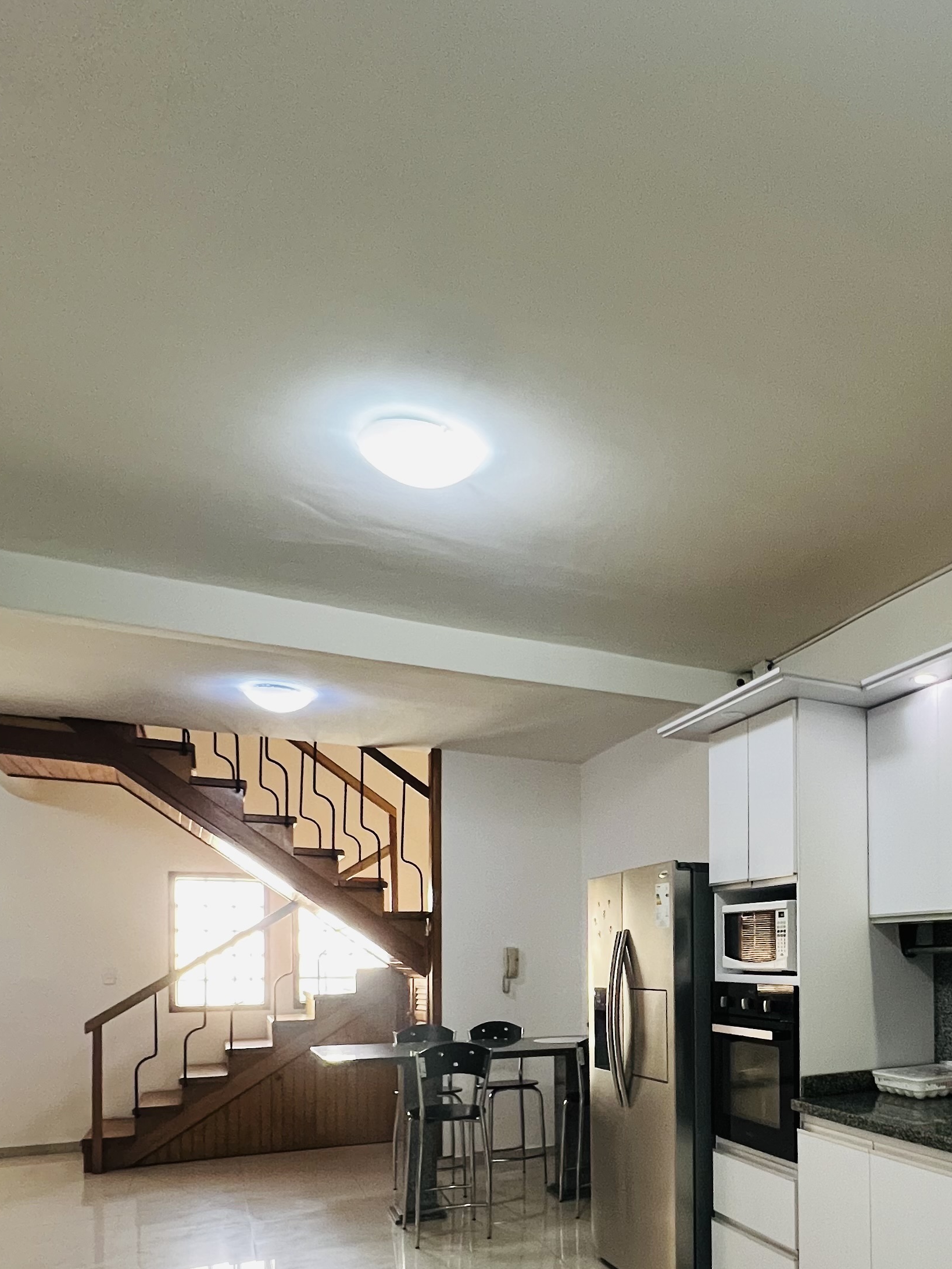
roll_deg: +1.6
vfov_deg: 66.9
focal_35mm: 24
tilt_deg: +0.1
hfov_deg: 52.7
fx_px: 880
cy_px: 958
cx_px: 778
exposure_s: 1/60
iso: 400
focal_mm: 1.57
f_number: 1.8
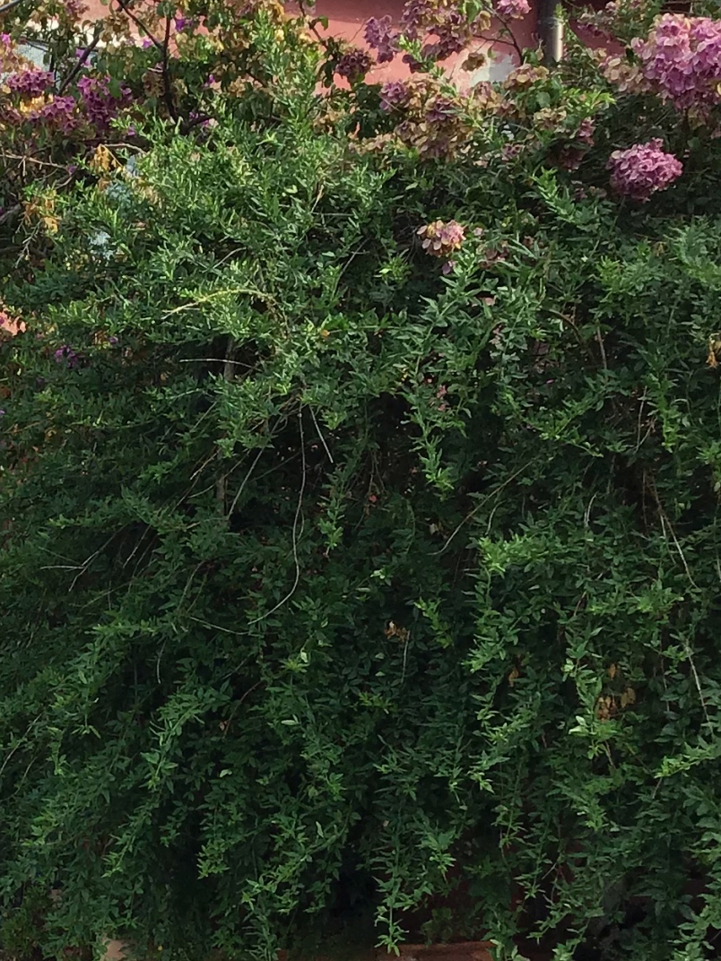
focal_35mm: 81
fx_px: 2249
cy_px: 704
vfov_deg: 23.9
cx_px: -127
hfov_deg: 17.4
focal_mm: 3.3
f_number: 2.4
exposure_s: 1/433
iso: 25
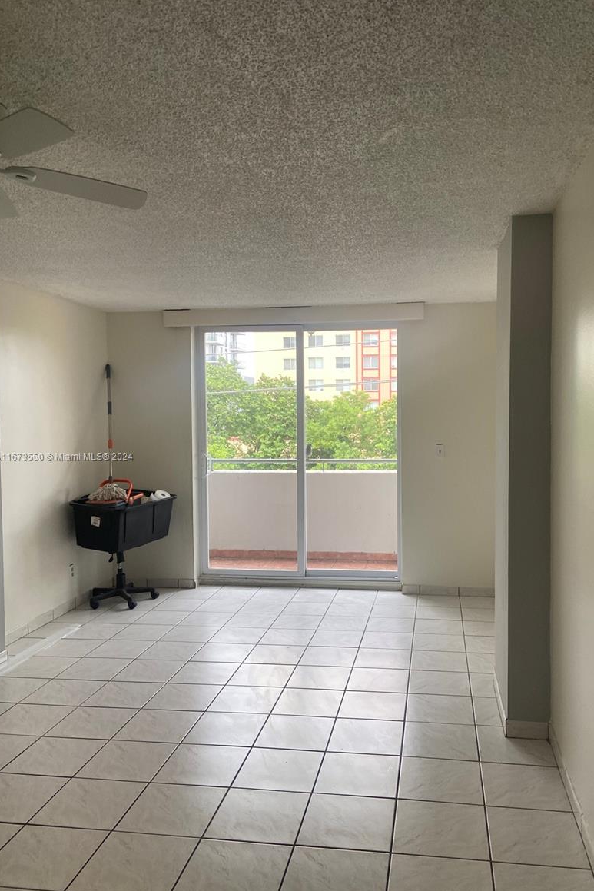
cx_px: 338
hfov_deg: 46.3
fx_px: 693
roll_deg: +0.3
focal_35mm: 28
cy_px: 457
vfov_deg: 65.5
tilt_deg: -2.2
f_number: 1.8
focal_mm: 4.25
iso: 125
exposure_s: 1/121
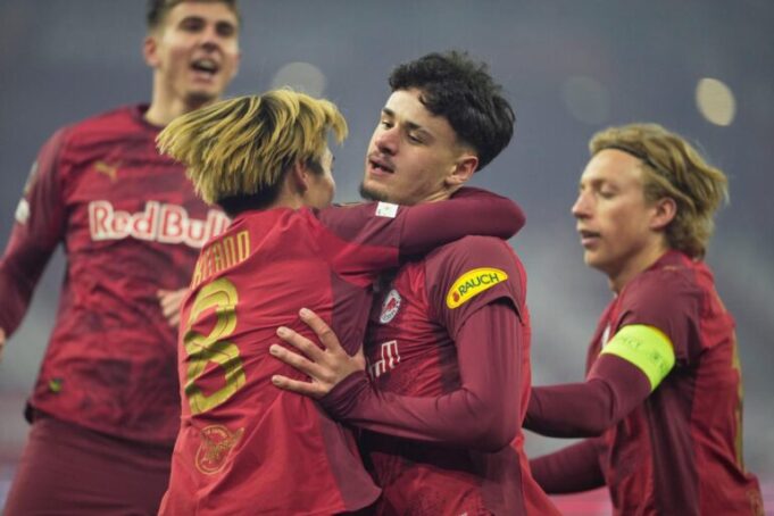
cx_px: 387
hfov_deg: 6.9
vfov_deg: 4.6
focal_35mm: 300
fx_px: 6449
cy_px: 258
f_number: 2.8
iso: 1600
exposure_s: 1/1600
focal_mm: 300
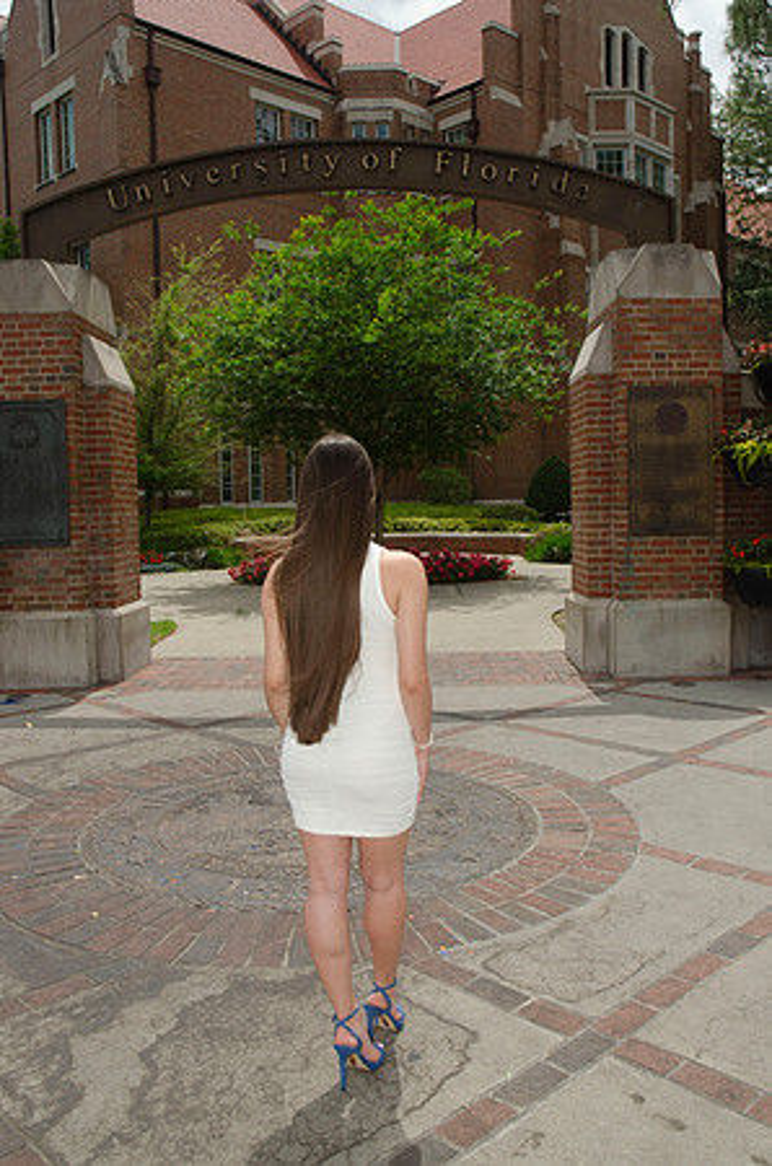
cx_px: 386
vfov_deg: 57.3
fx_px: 1066
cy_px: 583
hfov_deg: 39.8
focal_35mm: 33
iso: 100
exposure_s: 1/250
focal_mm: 22
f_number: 9
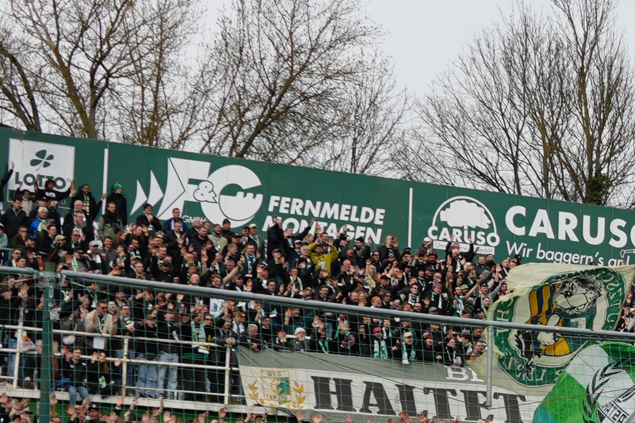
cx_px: 982
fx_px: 2311
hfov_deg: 14.5
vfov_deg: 10.4
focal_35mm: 131
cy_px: 434
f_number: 5
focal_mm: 24
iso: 100
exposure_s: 1/320
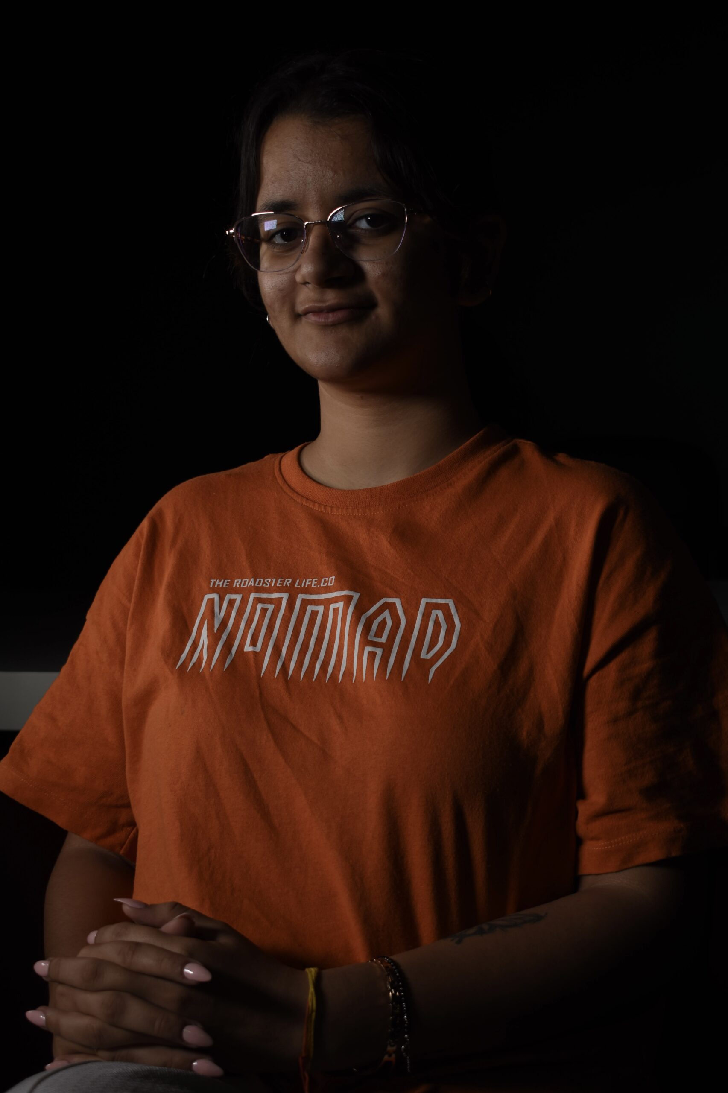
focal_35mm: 57
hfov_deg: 23.8
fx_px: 1730
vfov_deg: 35.1
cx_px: 364
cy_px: 546
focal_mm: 38
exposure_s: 1/40
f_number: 5.6
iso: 100
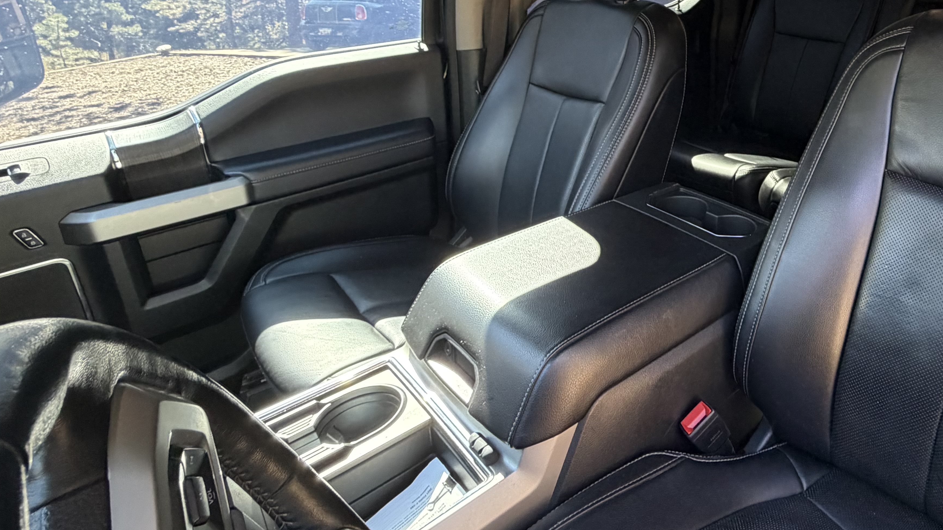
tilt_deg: -6.6
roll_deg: -1.7
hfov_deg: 69.3
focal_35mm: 25
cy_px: 125
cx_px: 705
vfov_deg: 44.3
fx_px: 625
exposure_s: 1/87
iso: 320
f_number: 2.2
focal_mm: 2.22
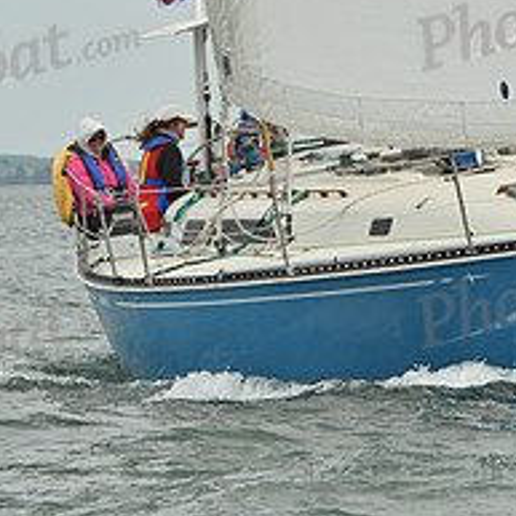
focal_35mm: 511
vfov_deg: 3.4
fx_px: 8618
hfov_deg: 3.4
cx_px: 281
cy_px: 178
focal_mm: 200
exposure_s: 1/800
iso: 320
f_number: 13
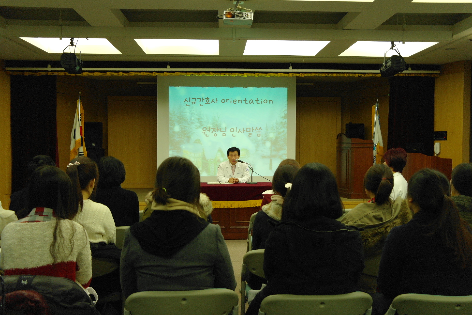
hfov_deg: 53.1
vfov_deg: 36.9
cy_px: 158
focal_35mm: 36
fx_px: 472
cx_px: 236
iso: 800
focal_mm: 24
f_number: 4
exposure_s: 1/25
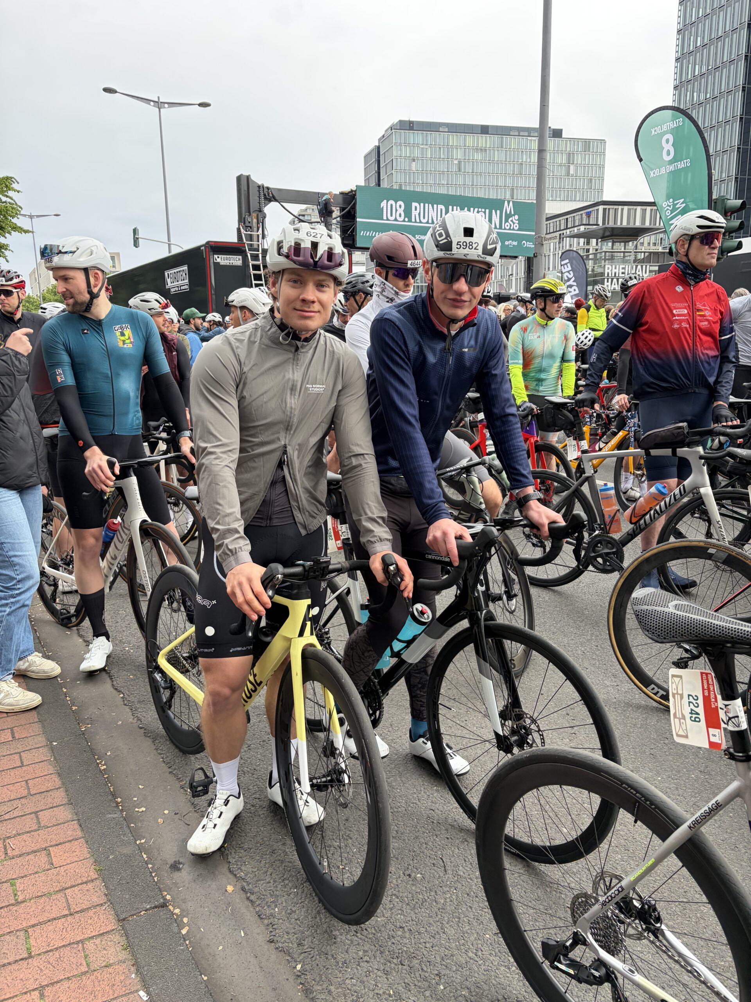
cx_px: 376
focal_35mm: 26
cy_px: 501
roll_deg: +1.4
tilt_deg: -11.6
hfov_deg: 53.1
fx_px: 752
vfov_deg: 67.3
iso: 64
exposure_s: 1/708
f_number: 1.6
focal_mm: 5.96
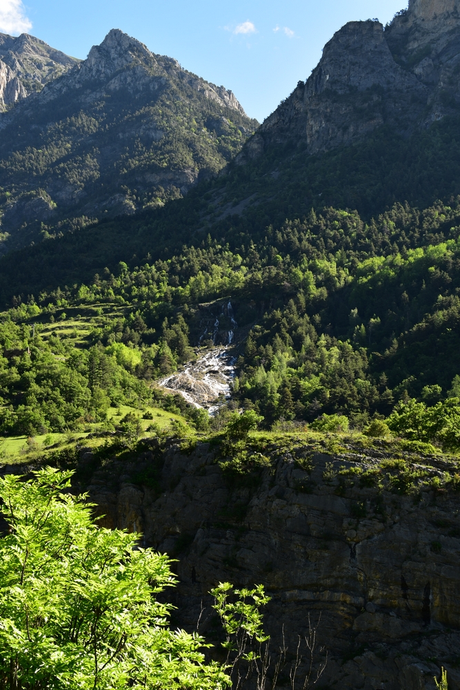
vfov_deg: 37.8
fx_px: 1006
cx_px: 230
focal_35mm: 52
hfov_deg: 25.8
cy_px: 345
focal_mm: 35
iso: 100
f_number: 8
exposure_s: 1/80
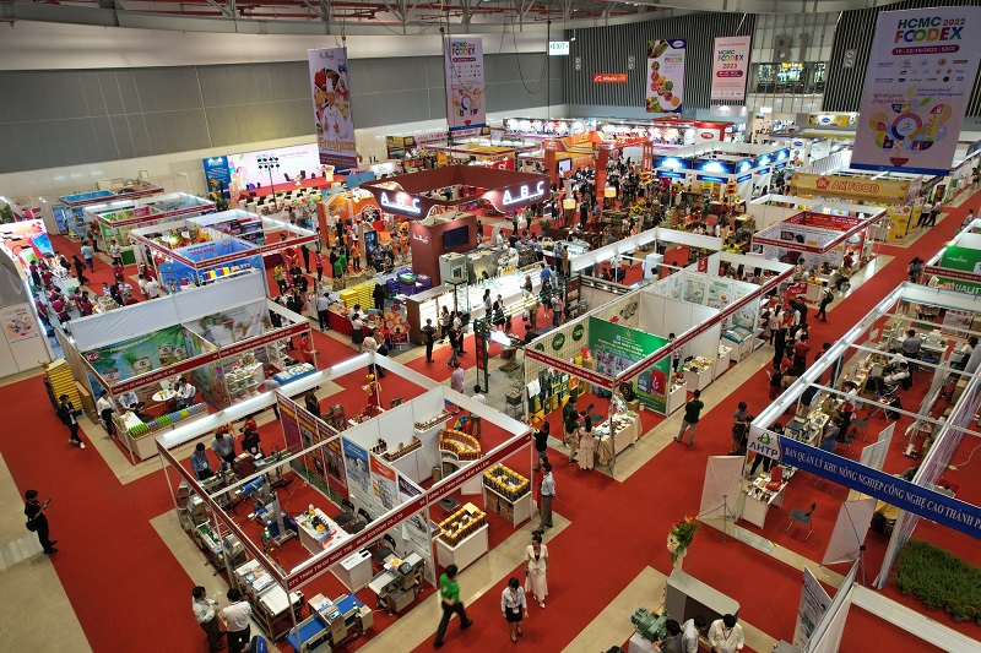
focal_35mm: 22
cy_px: 326
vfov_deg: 57.2
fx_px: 599
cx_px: 490
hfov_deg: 78.6
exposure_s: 1/20
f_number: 2.8
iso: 100
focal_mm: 8.38
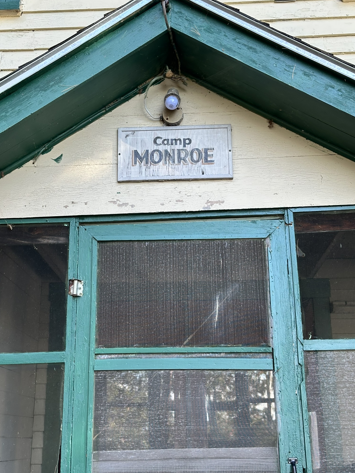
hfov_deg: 29.7
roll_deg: +0.2
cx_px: 178
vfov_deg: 38.9
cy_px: 235
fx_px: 670
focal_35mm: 49
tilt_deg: +17.6
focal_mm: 6.86
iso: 50
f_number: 1.78
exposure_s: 1/172
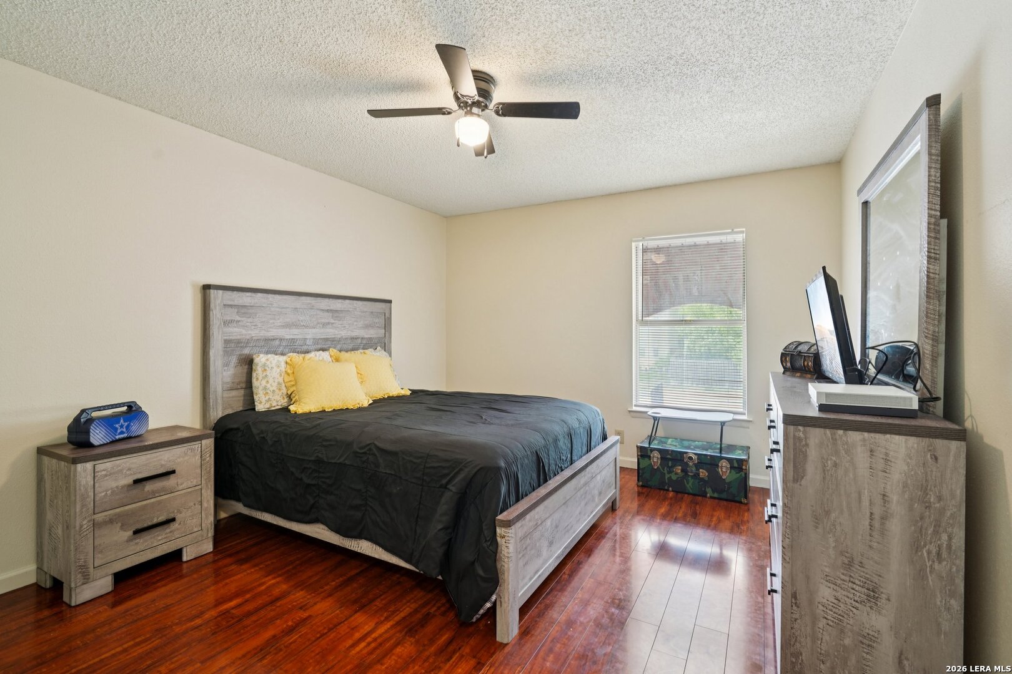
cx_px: 506
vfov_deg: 73.7
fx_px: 450
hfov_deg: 96.7
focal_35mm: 16
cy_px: 337
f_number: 8
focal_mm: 16
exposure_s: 1/6
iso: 400
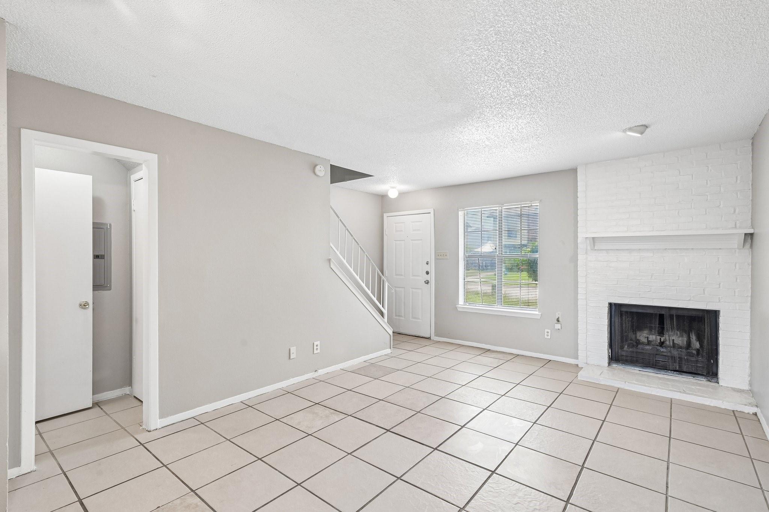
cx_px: 384
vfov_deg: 72.0
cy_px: 256
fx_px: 352
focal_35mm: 16
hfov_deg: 95.0
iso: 400
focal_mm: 16.5
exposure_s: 1/25
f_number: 8
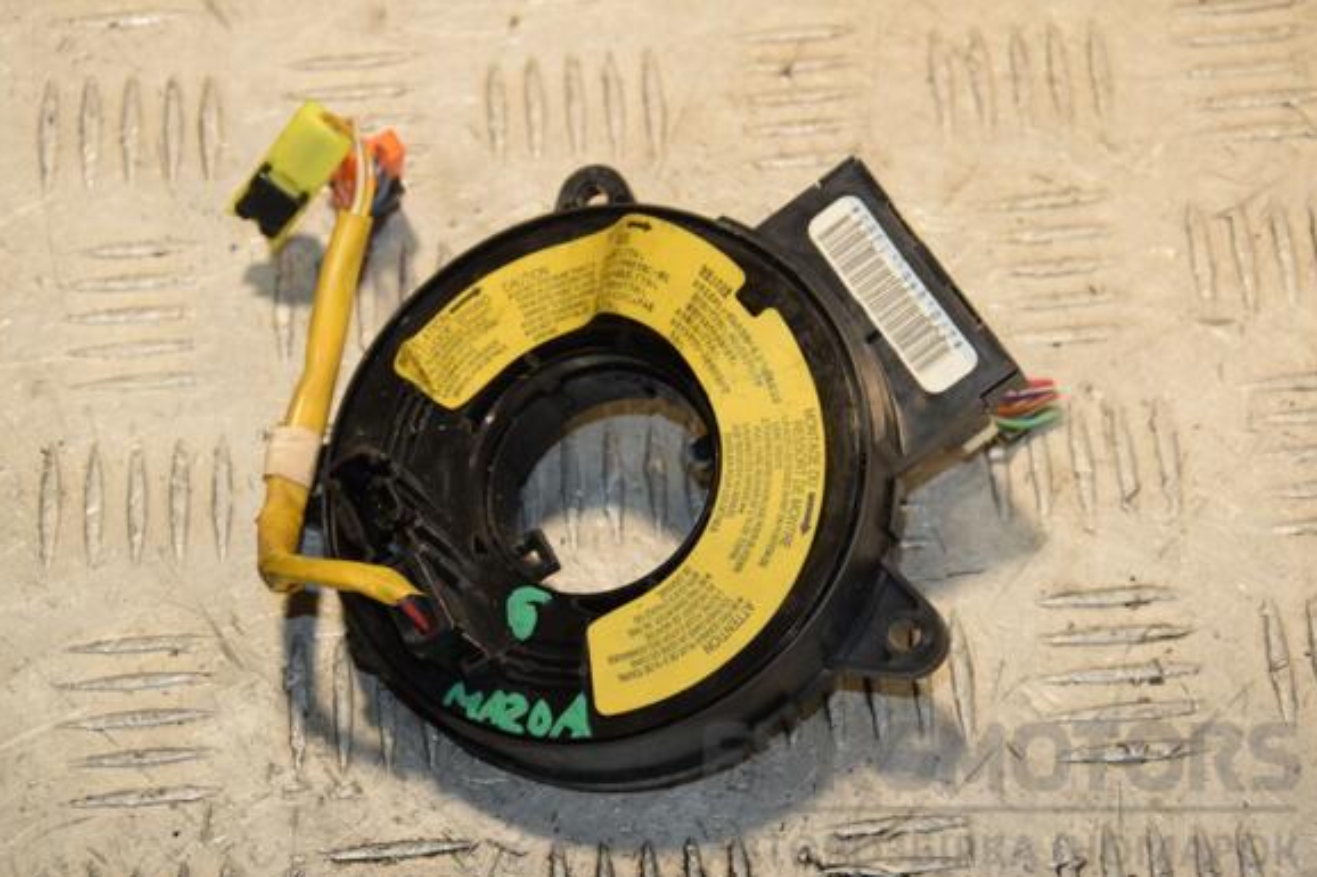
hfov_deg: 18.8
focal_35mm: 109
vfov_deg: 12.6
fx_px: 3986
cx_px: 661
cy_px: 453
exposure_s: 1/200
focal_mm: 70
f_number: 8
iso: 800
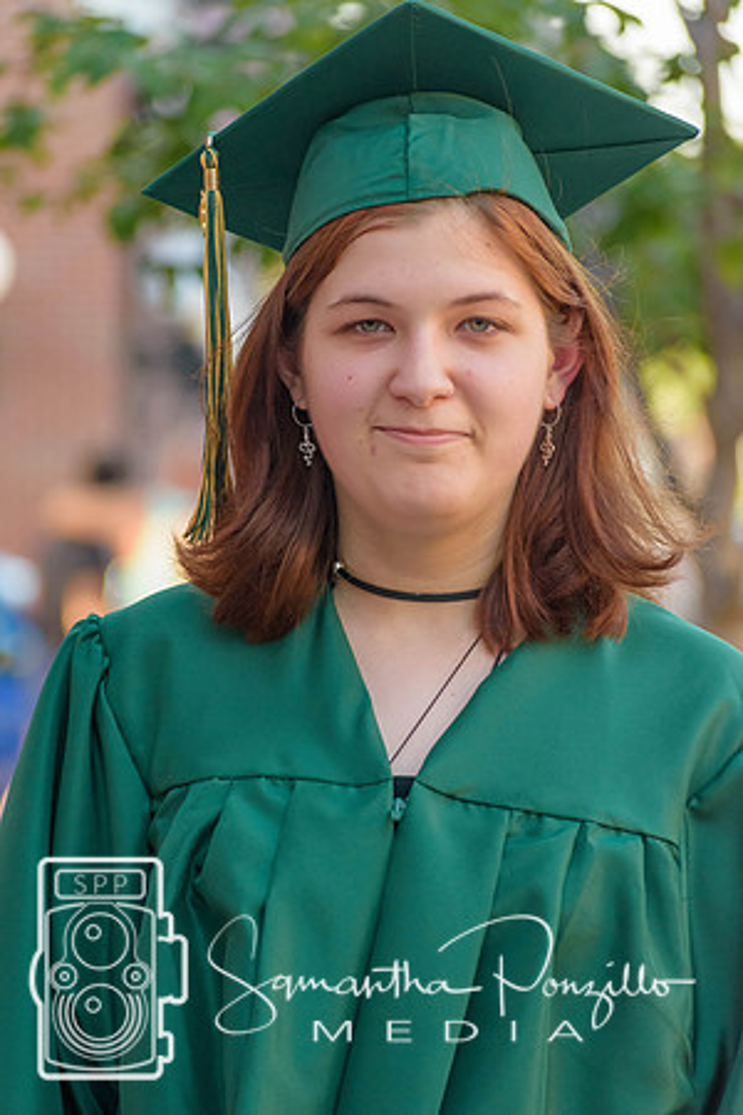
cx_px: 372
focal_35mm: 248
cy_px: 558
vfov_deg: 8.3
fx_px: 7662
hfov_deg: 5.6
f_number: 5
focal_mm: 165
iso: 1400
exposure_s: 1/500
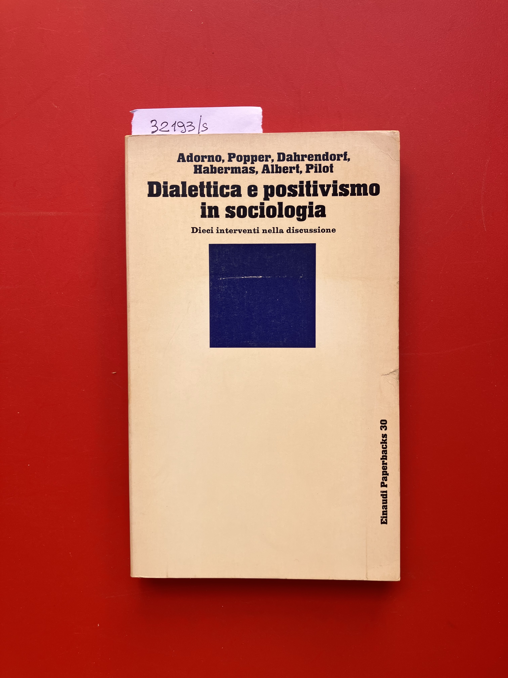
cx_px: 254
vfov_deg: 63.4
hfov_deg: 49.7
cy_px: 339
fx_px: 548
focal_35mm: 28
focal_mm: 3.99
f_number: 1.8
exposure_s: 1/100
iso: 25
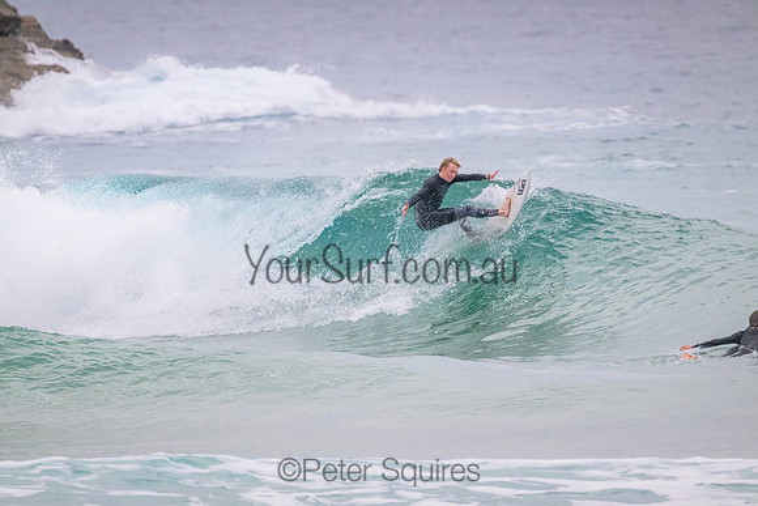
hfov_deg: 2.6
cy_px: 253
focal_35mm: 800
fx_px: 16848
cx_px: 379
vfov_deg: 1.7
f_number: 11
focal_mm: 800
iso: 5600
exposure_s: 1/1250
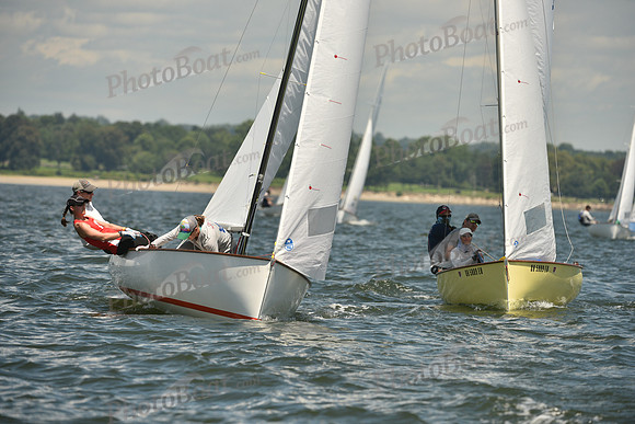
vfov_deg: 4.7
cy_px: 212
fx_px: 5116
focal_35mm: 290
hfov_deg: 7.1
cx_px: 318
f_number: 6.3
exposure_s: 1/1600
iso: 250
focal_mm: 290
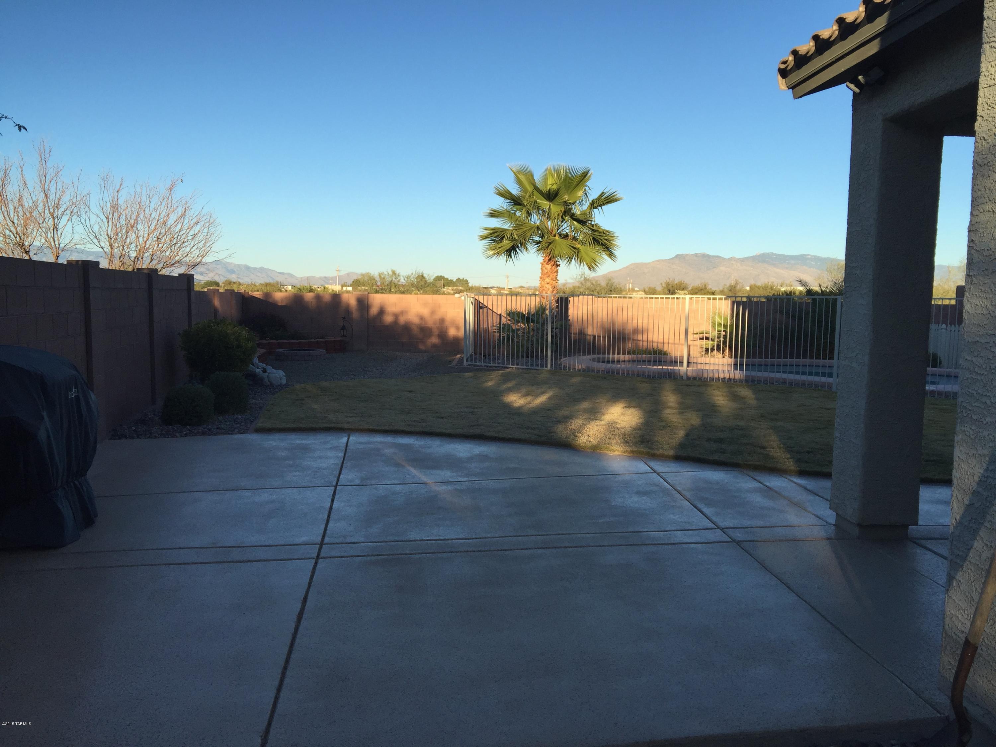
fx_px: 834
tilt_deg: -5.4
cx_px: 498
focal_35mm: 29
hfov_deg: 61.7
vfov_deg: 48.2
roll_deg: -1.4
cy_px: 374
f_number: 2.2
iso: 32
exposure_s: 1/1099
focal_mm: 4.15
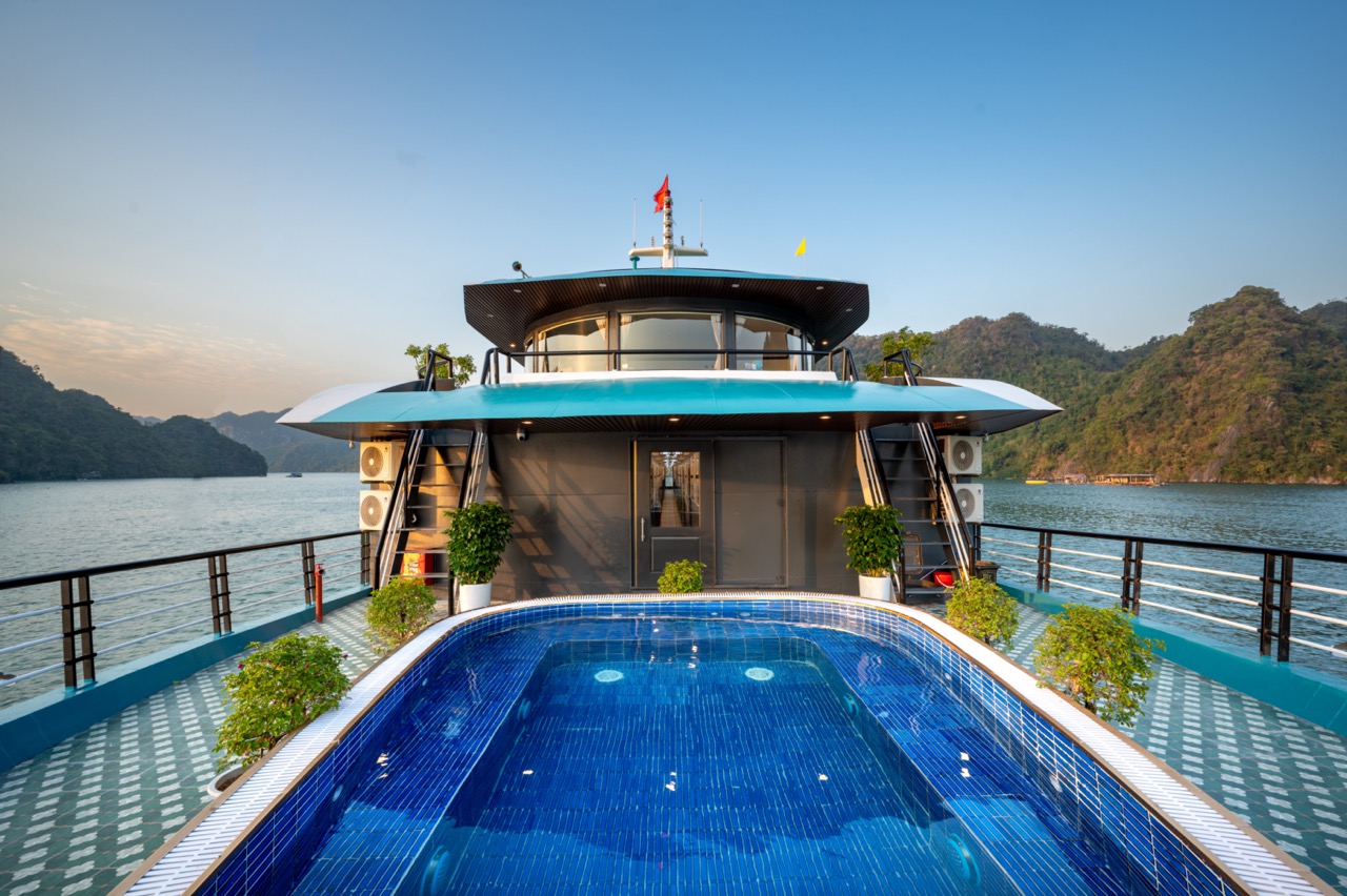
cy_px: 448
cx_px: 674
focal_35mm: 14
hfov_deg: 104.3
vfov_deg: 81.1
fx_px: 524
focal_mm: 14
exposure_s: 1/40
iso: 100
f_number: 9
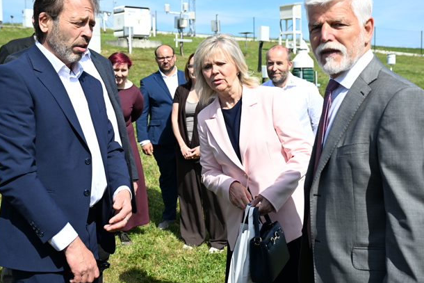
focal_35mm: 43
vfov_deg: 31.2
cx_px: 202
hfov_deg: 45.4
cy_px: 124
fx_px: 507
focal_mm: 38
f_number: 5.6
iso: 320
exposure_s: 1/1250
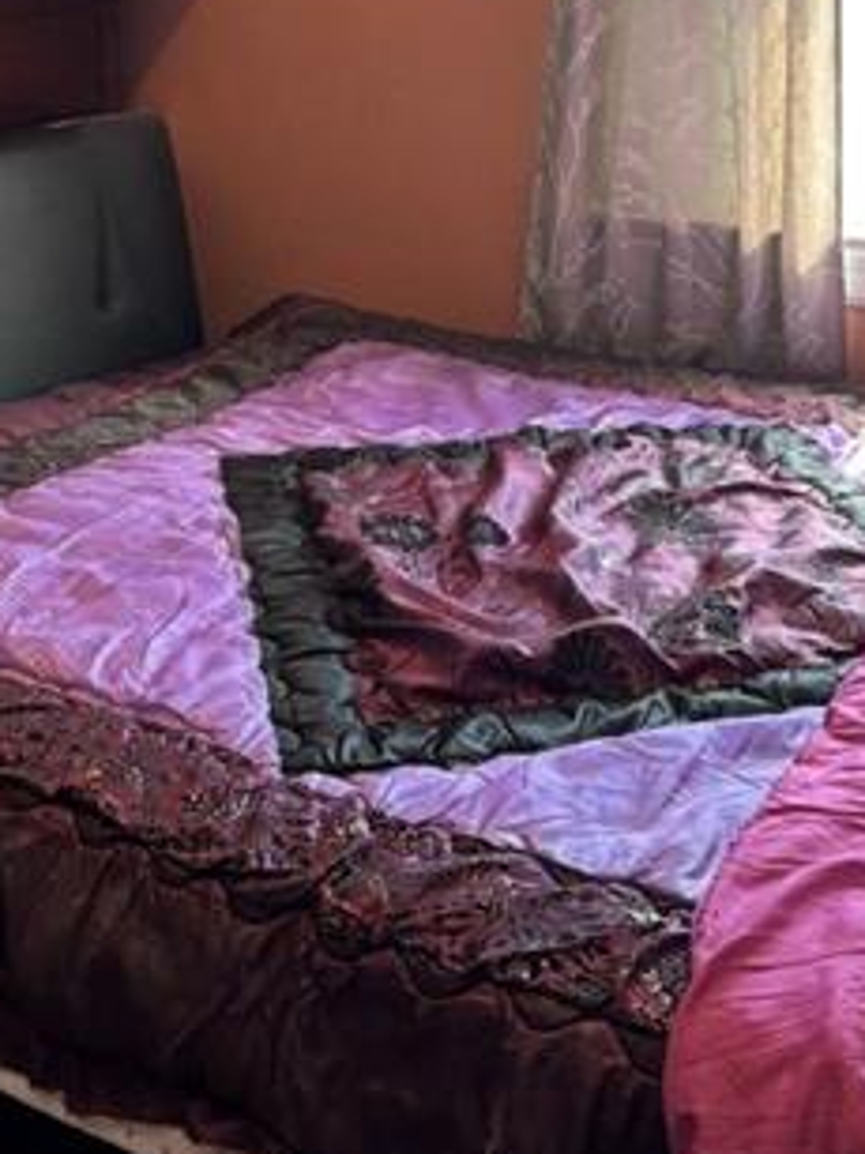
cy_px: 128
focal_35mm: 60
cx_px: 301
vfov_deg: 30.8
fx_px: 2000
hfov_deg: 24.3
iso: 200
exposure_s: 1/120
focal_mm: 6.76
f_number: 1.78
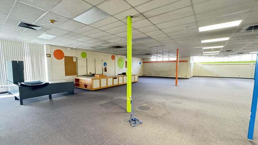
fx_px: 109
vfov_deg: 66.9
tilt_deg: -6.4
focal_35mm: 16
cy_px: 79
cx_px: 126
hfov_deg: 99.4
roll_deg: -0.2
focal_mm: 2.22
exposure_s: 1/60
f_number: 2.2
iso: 500
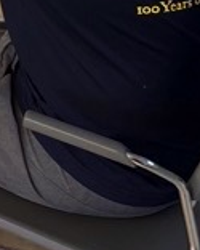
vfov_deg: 11.9
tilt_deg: -21.2
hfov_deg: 8.3
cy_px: -104
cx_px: -403
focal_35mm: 156
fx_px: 1153
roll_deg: +3.4
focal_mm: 5.96
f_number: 1.6
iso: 125
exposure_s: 1/121
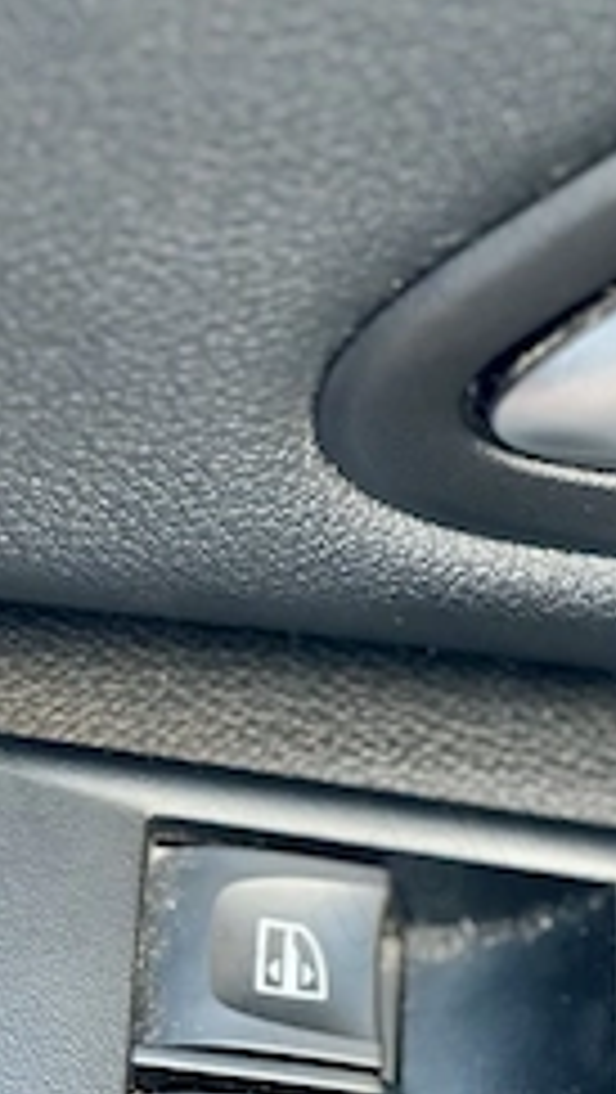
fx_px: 3739
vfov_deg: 16.5
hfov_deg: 9.2
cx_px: 841
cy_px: 851
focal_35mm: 129
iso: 200
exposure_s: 1/60
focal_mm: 6.86
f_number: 1.78
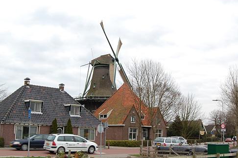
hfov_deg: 45.4
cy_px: 88
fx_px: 284
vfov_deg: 31.1
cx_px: 103
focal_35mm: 43
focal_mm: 24
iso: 400
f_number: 8
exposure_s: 1/80
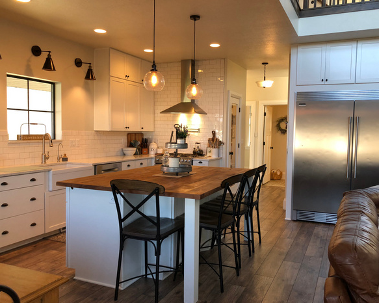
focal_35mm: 30
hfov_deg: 58.7
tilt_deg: -4.7
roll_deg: -1.5
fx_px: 336
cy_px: 155
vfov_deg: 48.5
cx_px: 207
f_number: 1.8
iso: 25
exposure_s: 1/30
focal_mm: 3.99
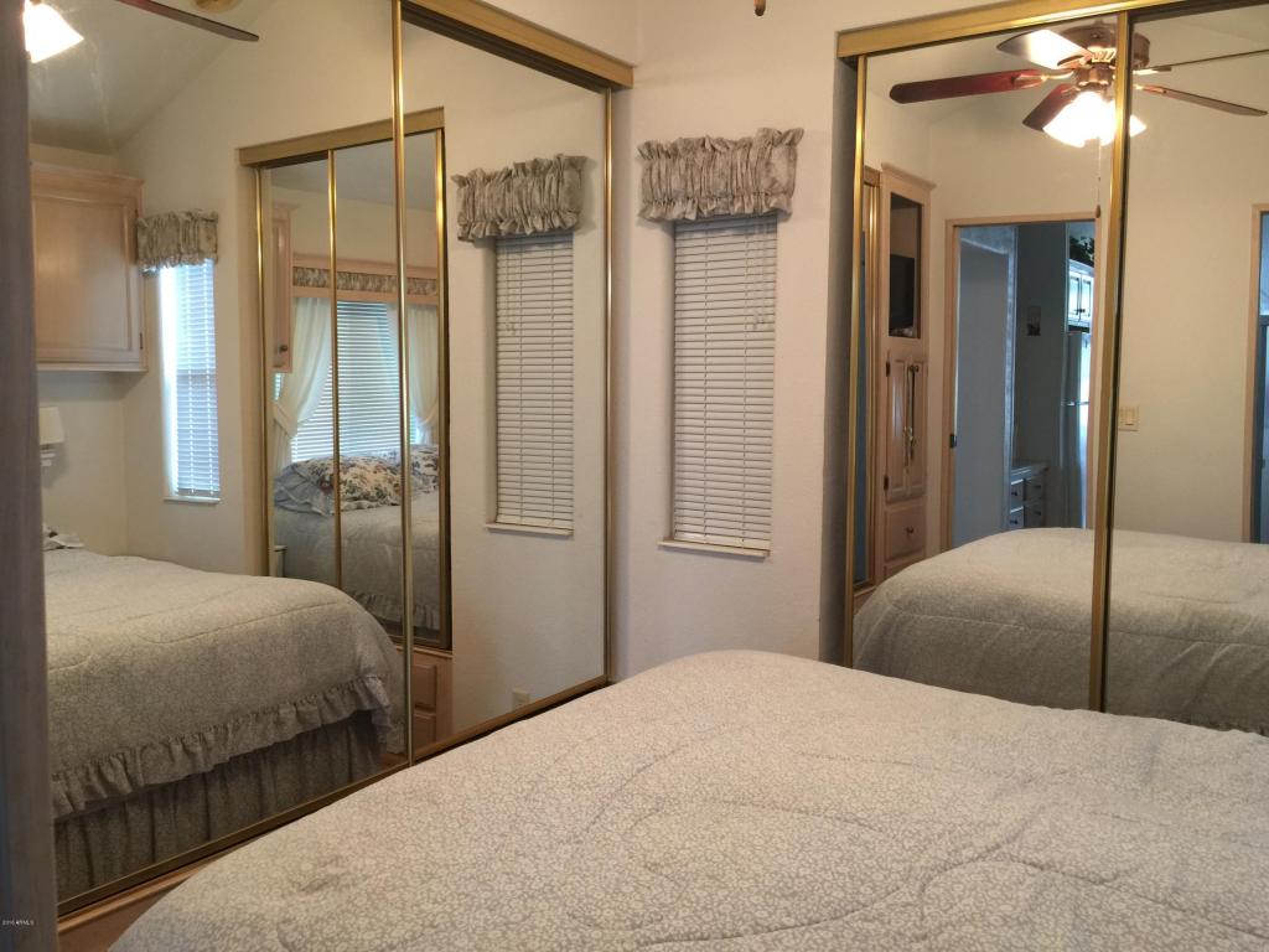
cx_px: 634
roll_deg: -0.4
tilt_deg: -5.8
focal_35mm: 29
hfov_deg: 61.7
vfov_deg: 48.2
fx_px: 1063
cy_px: 476
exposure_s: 1/15
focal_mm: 4.15
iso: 64
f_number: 2.2
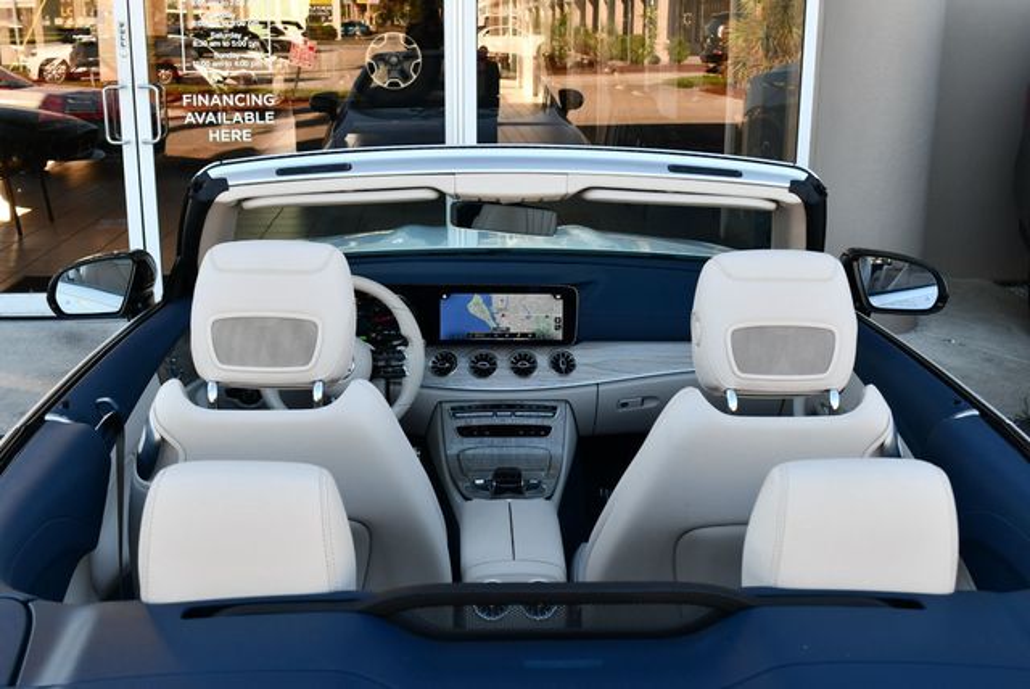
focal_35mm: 44
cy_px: 344
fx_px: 1260
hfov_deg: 44.5
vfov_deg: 30.6
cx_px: 515
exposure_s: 1/250
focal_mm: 22
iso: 360
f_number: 5.6
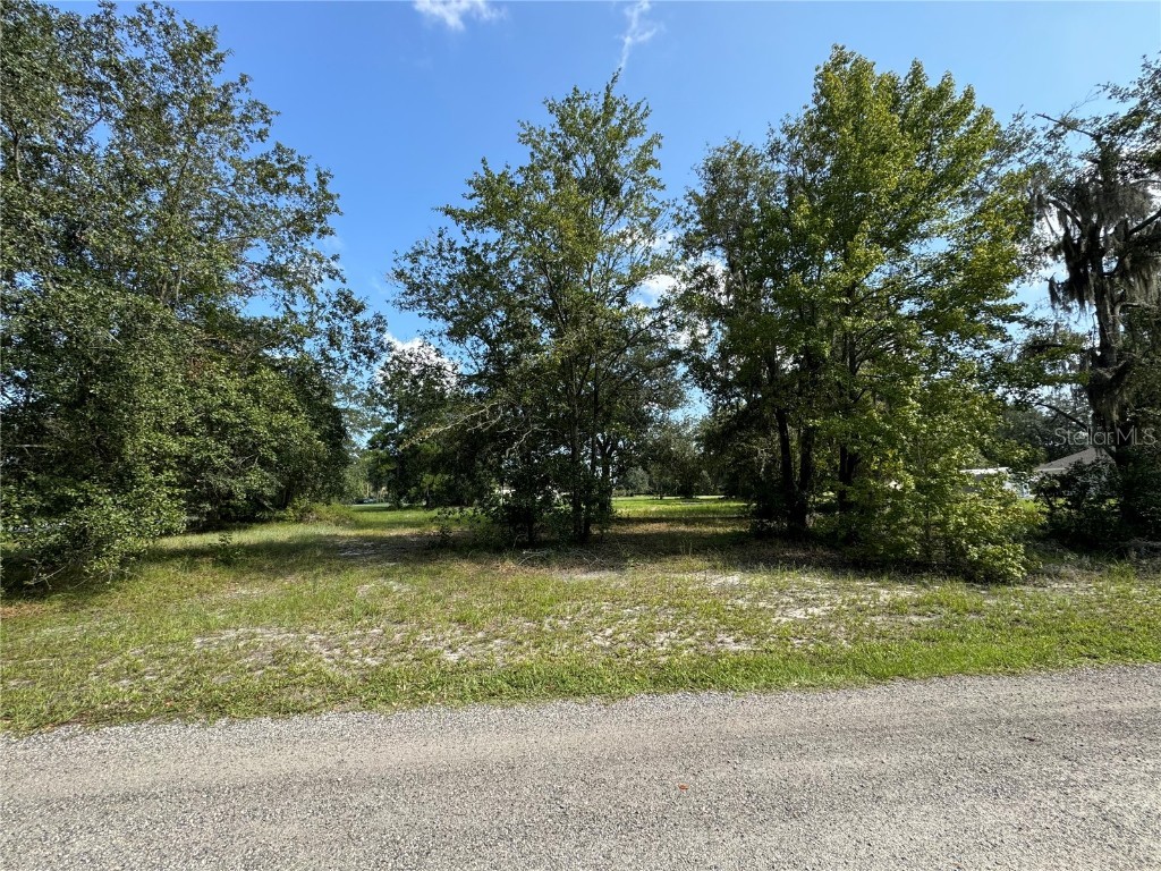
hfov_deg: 102.1
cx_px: 580
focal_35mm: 14
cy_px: 436
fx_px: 470
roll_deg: +1.5
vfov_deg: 85.7
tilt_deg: +8.0
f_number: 2.2
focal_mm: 2.22
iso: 40
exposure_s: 1/430
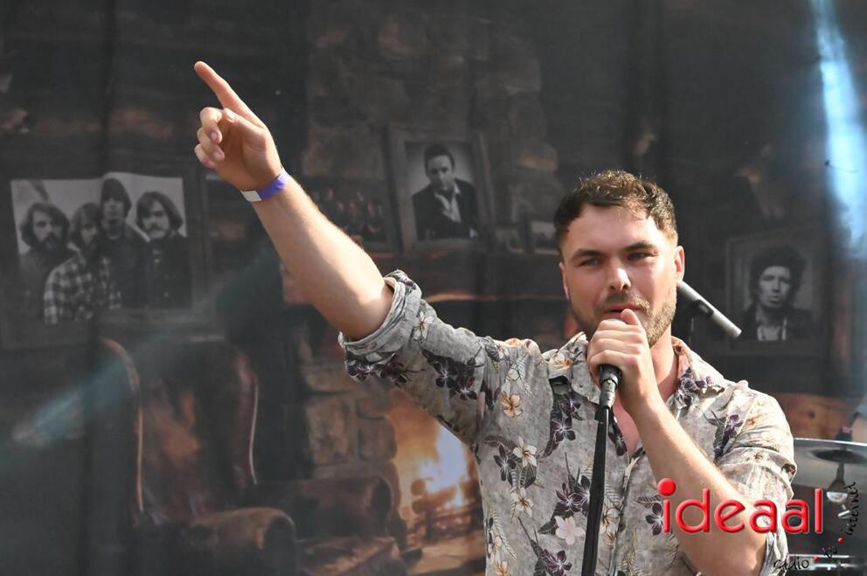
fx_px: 4450
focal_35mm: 185
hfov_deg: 11.1
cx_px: 434
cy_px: 288
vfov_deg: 7.4
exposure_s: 1/8000
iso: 32000
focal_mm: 185
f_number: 18
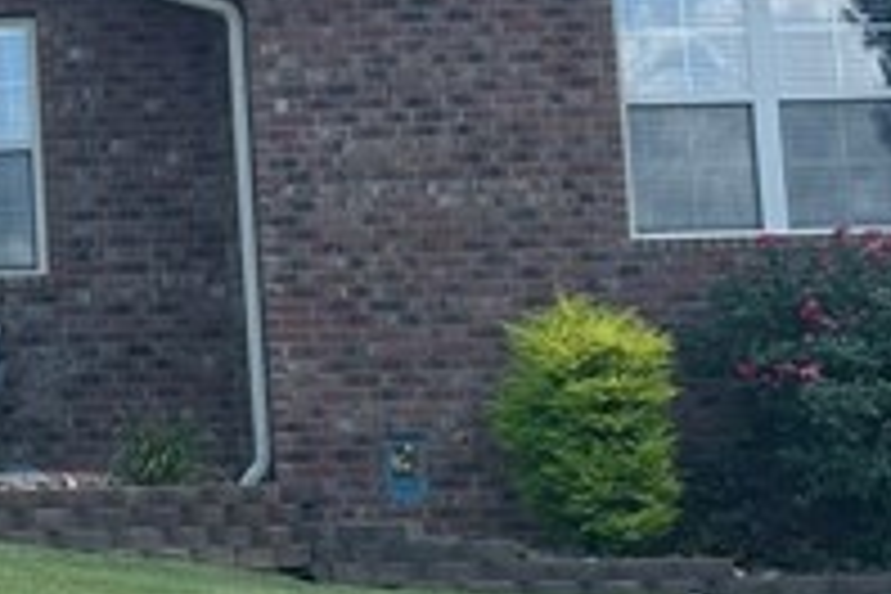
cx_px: -324
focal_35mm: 140
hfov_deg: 14.0
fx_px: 3465
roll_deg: +2.7
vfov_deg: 9.7
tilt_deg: +8.6
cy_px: -40
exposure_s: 1/1751
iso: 50
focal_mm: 5.7
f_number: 1.5
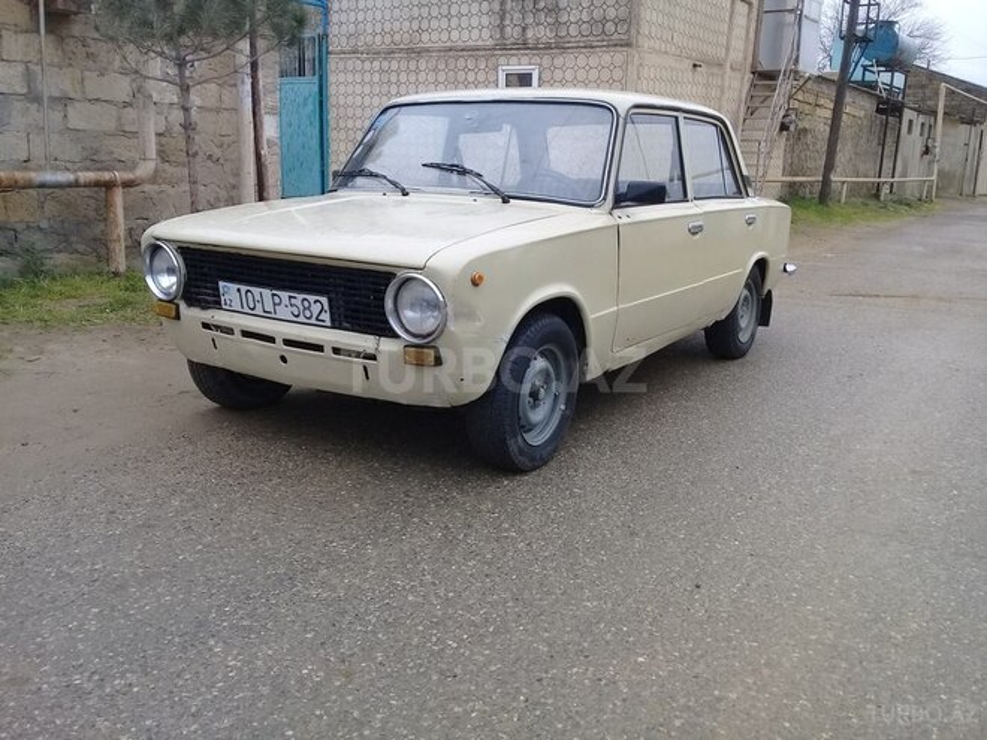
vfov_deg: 45.4
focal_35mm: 31
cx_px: 494
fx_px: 884
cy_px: 370
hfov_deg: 58.4
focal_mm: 3.3
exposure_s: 1/228
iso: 50
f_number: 2.2
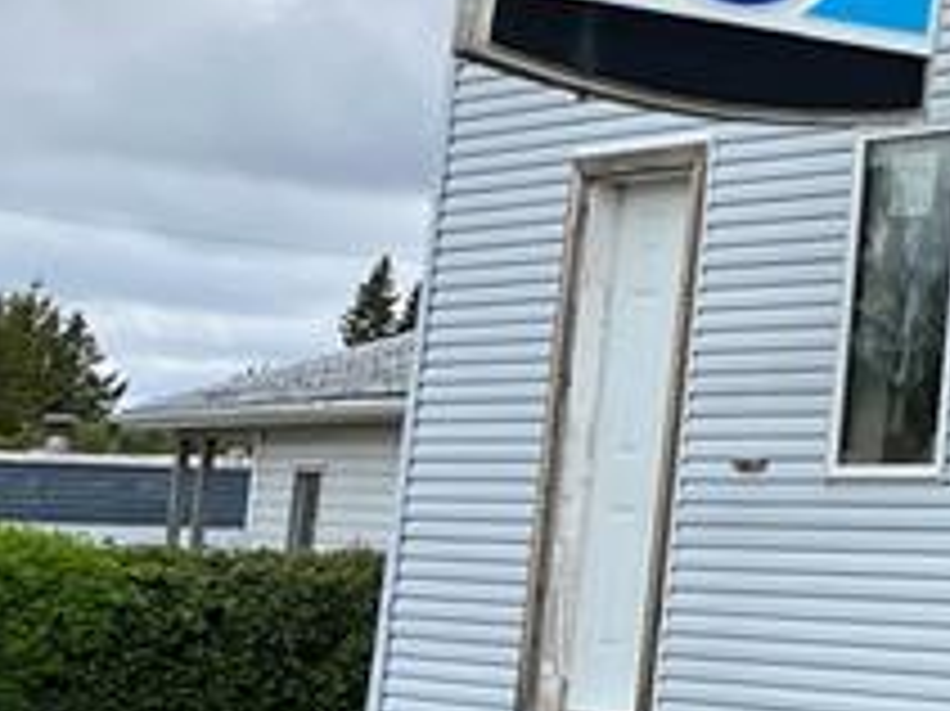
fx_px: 3456
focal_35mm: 126
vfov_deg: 11.5
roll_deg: -0.4
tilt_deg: +11.6
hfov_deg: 12.5
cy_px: -189
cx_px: 2220
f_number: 1.6
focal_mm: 5.1
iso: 50
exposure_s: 1/2632
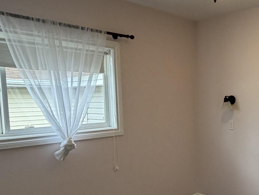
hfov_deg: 45.3
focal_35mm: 38
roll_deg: +0.6
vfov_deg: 37.5
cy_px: 123
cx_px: 224
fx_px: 284
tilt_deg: -4.8
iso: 200
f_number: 2.2
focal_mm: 2.22
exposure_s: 1/120
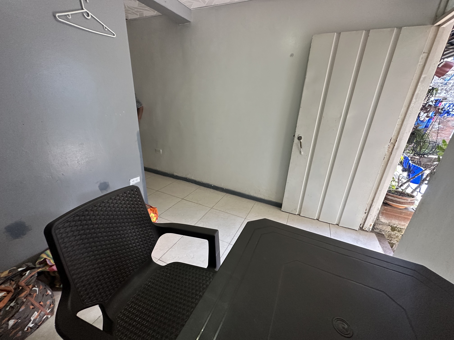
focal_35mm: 14
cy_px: 170
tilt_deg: -18.3
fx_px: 184
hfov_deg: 102.1
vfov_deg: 85.7
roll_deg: -1.0
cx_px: 227
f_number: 2.2
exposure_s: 1/99
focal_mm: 2.22
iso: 250
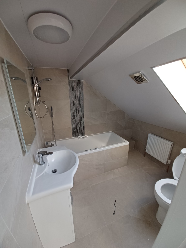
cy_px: 124
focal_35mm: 13
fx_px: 93
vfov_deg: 106.2
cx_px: 93
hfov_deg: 89.9
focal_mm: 1.42
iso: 100
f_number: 2.2
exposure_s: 1/50
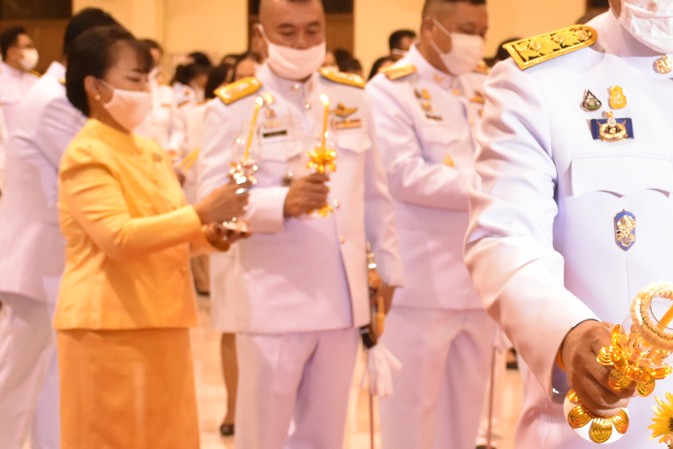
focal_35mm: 117
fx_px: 2187
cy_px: 319
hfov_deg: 17.2
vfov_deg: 11.7
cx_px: 616
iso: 4000
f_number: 5
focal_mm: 34
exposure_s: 1/100
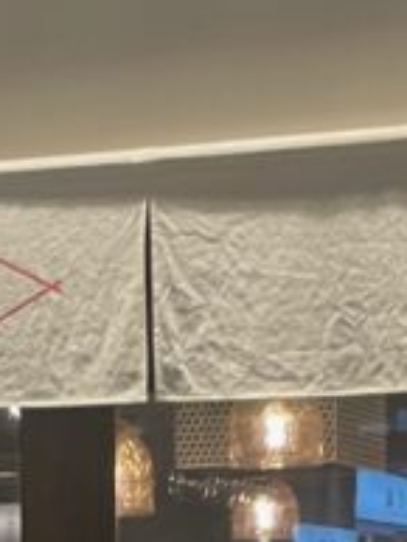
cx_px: 211
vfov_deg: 13.5
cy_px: 798
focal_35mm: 138
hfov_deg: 10.8
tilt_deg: -7.0
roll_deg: -0.4
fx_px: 2161
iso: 80
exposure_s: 1/50
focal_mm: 4.2
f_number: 1.6
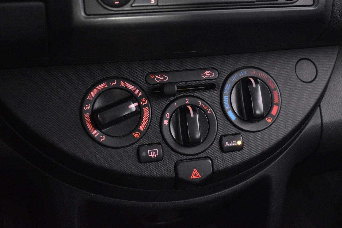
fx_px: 484
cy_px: 114
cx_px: 171
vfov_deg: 26.5
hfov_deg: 38.9
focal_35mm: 51
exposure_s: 1/15
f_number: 4.5
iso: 3200
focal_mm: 34
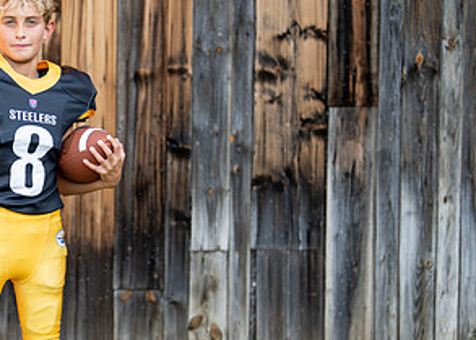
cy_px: 220
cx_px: 34
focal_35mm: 105
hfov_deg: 18.7
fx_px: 1419
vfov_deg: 13.6
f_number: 1.2
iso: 100
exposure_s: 1/1600
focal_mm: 50
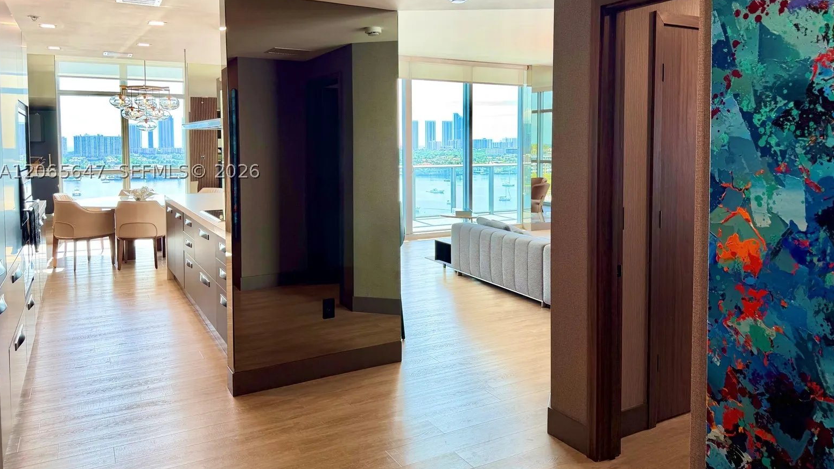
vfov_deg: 42.5
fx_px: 597
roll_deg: +0.7
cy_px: 171
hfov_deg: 69.8
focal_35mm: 27
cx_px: 425
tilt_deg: -3.3
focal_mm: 6.76
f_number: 1.78
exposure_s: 1/218
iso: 64
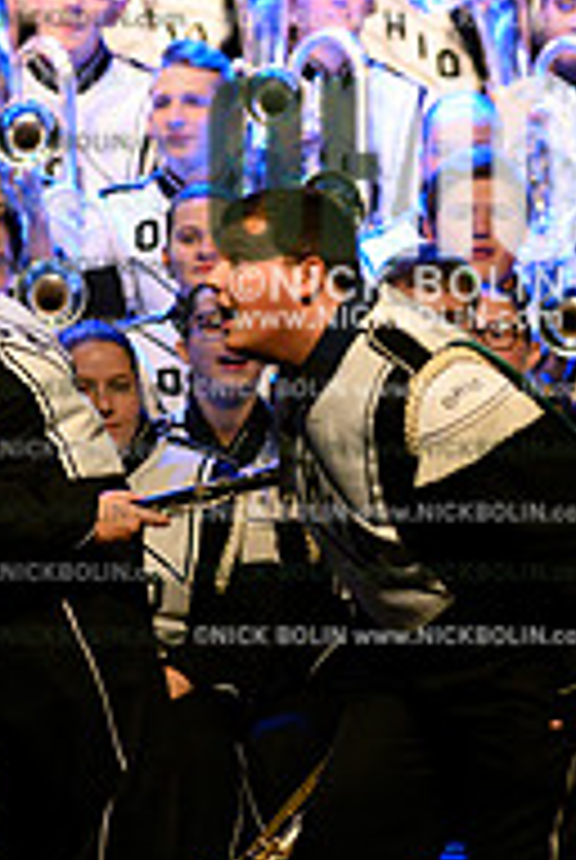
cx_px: 396
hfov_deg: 2.0
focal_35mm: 705
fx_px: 16858
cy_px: 203
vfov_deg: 2.9
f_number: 4
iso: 6400
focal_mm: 300
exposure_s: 1/500
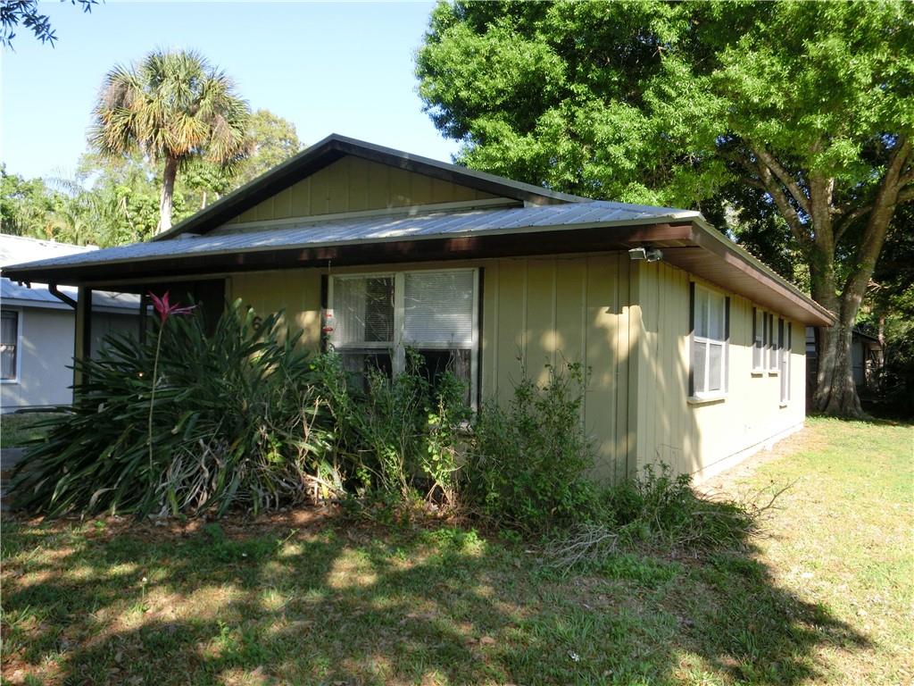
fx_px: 792
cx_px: 457
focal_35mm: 30
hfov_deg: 60.0
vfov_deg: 46.8
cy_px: 343
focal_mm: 5.36
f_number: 3.5
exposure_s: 1/320
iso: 80
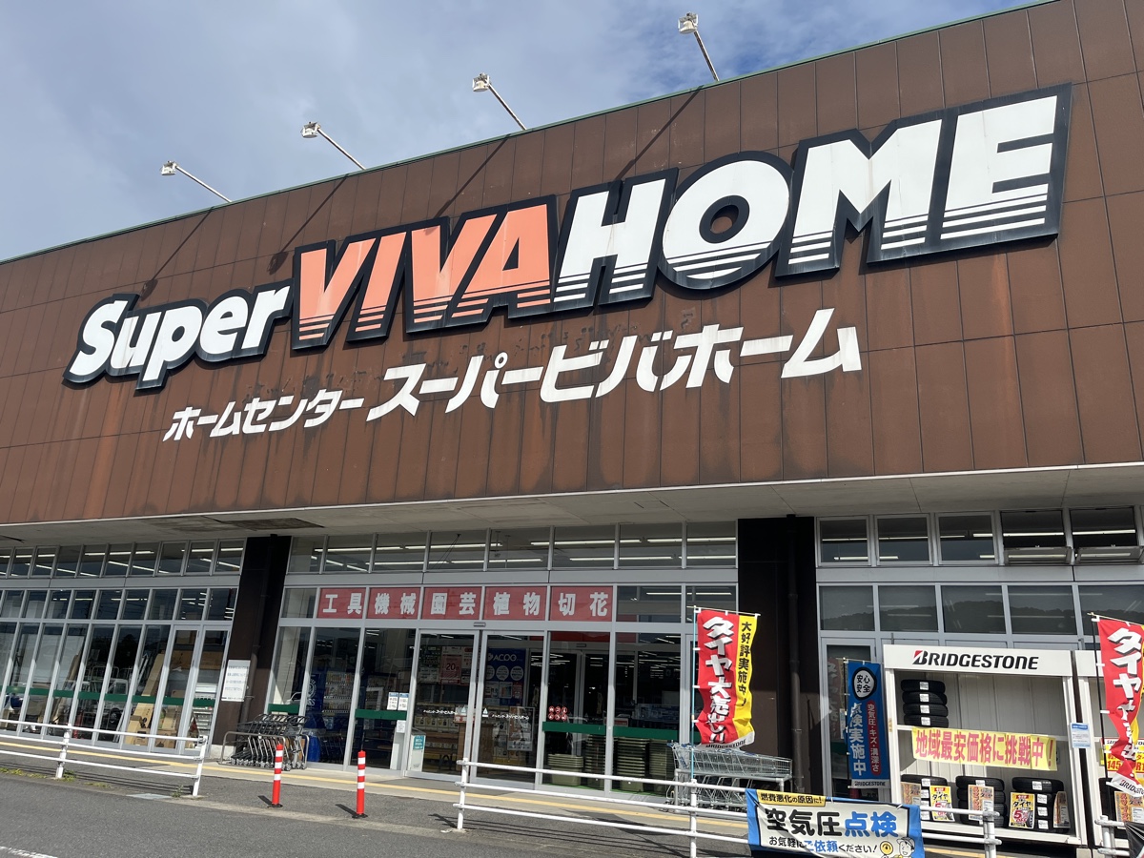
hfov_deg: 67.3
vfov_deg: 53.1
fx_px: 859
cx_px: 572
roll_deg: -4.0
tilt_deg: +16.9
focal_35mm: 26
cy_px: 429
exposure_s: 1/4310
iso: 50
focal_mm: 5.1
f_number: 1.6
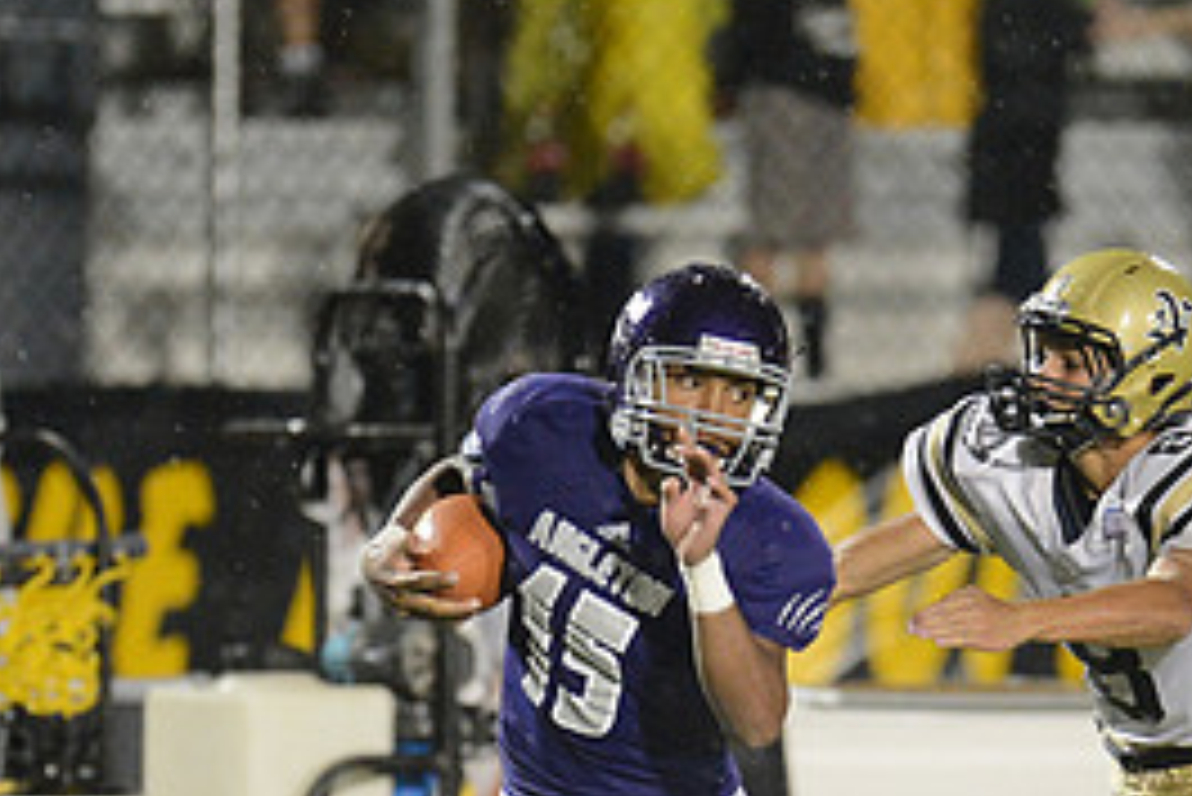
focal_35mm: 877
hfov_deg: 2.4
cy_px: 771
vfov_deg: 1.6
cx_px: 616
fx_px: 29053
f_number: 2.8
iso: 5000
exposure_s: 1/1000
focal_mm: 400
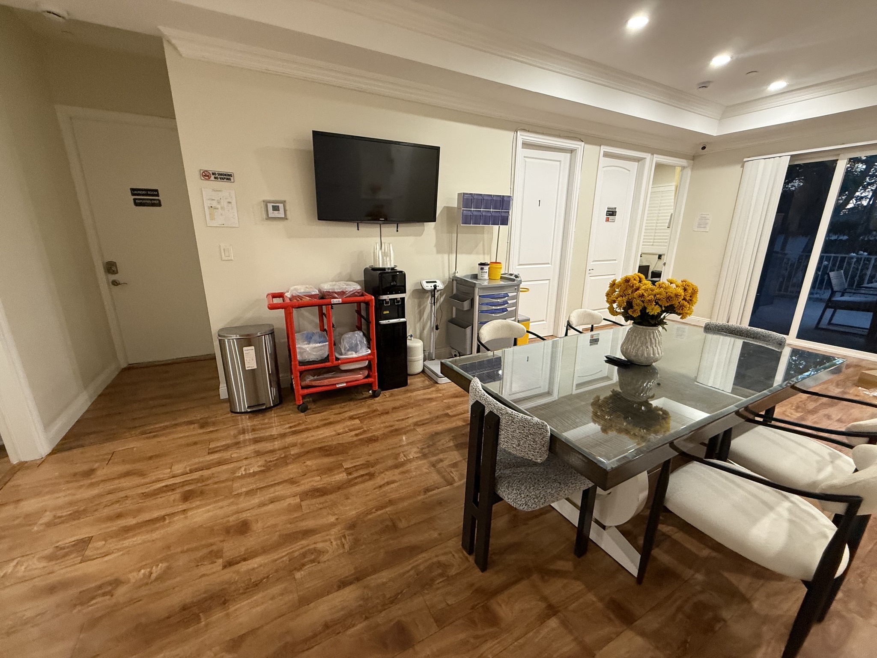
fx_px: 355
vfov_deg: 85.7
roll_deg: -0.8
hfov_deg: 102.1
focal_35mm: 14
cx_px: 438
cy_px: 329
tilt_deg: -15.9
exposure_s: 1/60
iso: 400
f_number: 2.2
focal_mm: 2.22
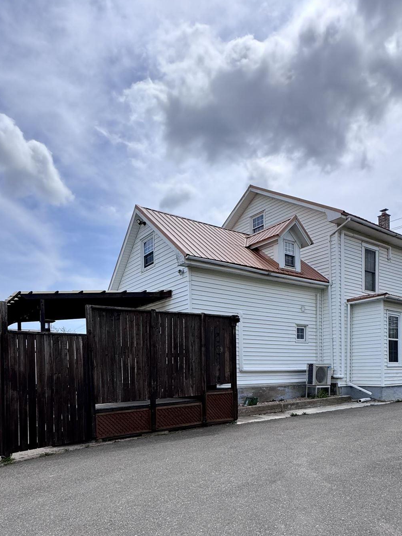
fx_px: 372
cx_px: 176
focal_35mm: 24
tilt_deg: -1.4
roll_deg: +0.1
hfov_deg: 56.7
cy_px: 379
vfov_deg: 68.5
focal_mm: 2.22
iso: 50
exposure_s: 1/2342
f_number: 2.2
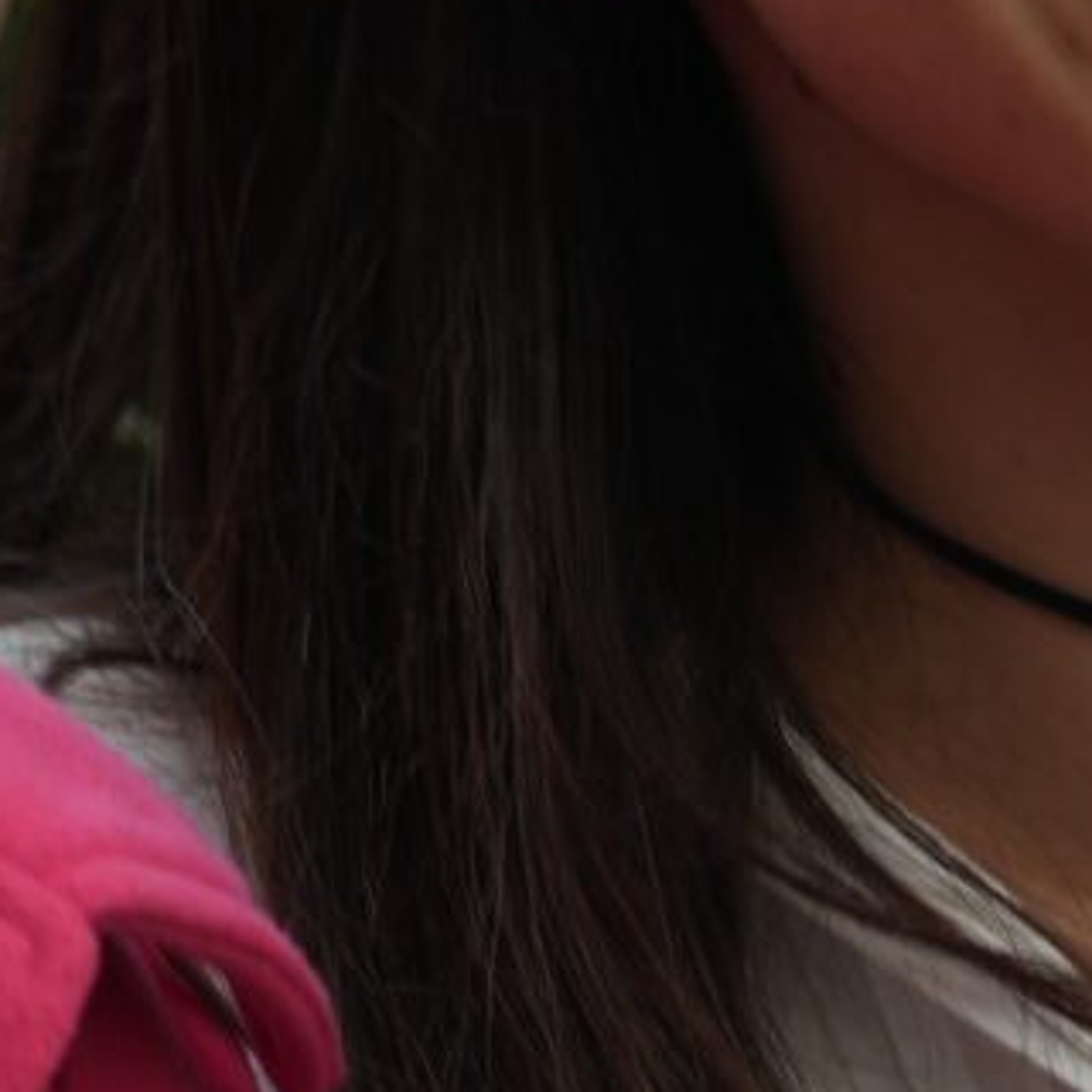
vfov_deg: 3.7
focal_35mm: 476
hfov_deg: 3.7
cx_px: 853
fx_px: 16989
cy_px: 1288
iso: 160
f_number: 3.2
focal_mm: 70
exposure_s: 1/100
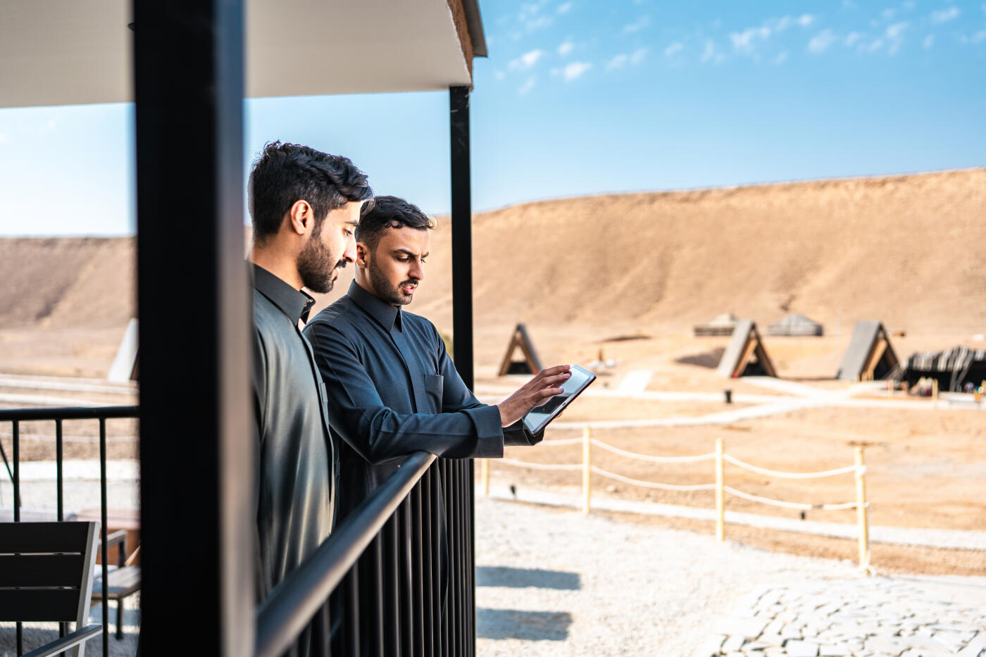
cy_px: 328
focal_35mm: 35
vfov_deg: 37.8
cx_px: 493
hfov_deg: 54.4
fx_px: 958
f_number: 2
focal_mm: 35
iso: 100
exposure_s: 1/2500
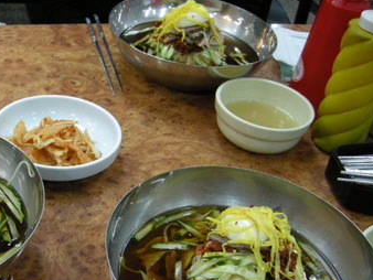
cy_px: 202
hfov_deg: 32.9
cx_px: 81
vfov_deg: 25.4
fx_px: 615
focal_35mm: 57
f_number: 2.7
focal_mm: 7.5
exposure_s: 1/67.3
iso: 357
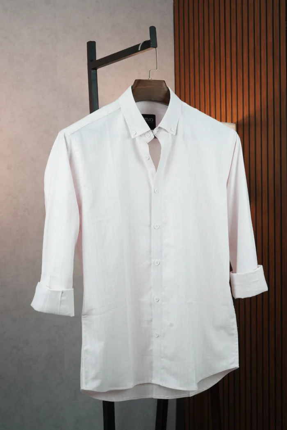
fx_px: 598
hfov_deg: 27.0
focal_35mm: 50
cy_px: 215
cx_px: 144
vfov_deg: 39.6
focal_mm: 50
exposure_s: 1/161
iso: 1600
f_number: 8
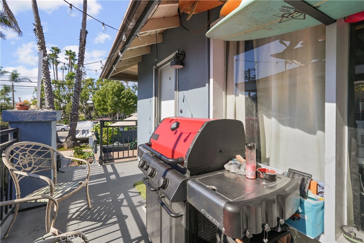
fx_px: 162
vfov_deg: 73.8
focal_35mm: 16
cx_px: 182
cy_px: 122
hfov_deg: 96.7
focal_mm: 16
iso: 100
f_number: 11
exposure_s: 1/125
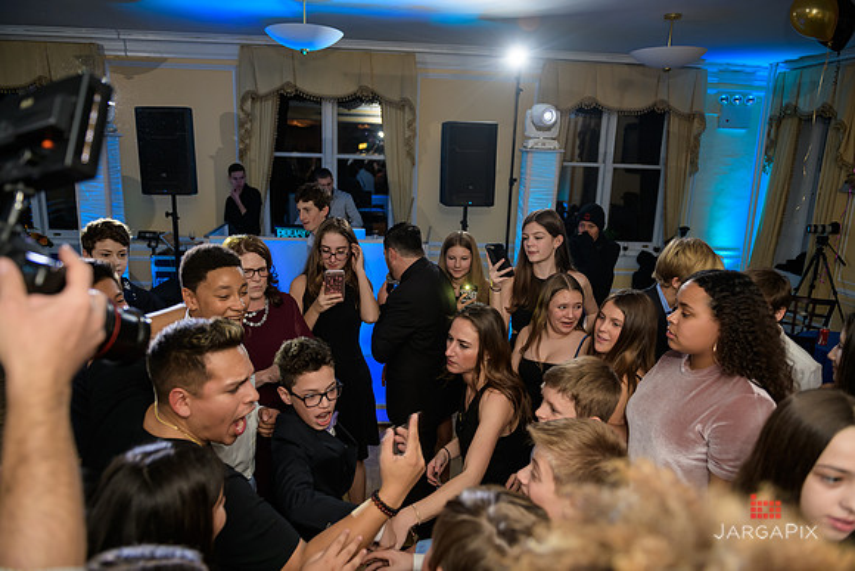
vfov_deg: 53.2
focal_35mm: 24
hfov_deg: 73.7
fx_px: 570
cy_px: 286
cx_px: 428
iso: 400
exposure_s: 1/125
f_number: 3.2
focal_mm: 24
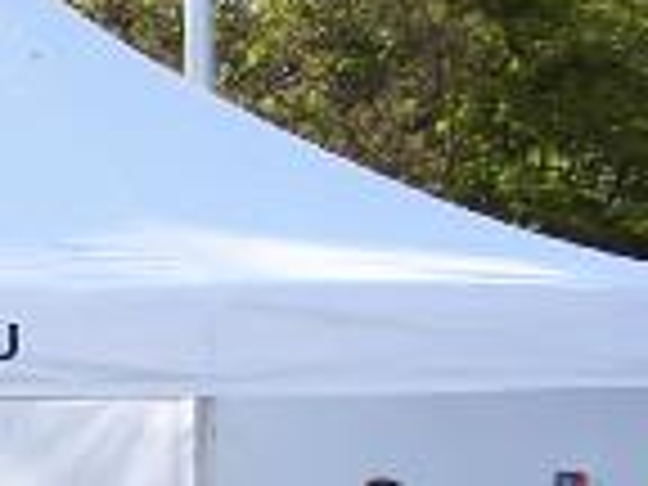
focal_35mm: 181
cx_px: -387
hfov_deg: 10.5
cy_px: 830
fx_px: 3388
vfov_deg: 8.0
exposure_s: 1/350
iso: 100
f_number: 4
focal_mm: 10.7
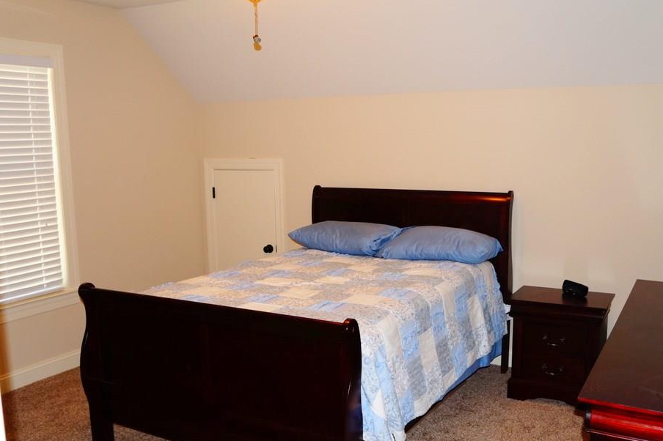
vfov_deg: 38.8
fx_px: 626
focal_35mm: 34
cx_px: 361
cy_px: 237
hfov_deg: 55.7
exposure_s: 1/60
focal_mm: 20
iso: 400
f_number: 3.5
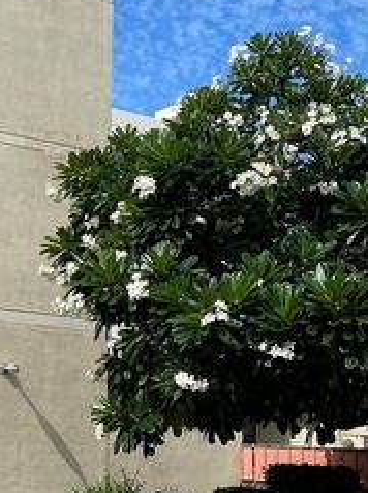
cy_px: 295
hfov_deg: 18.5
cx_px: -130
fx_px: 1037
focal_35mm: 73
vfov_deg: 26.6
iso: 32
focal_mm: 4.25
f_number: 1.8
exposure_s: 1/1996
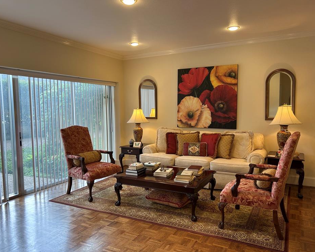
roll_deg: +0.5
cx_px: 154
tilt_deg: -5.6
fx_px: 261
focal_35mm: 28
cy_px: 129
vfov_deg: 51.5
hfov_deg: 62.2
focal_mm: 5.7
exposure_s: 1/120
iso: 80
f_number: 1.5
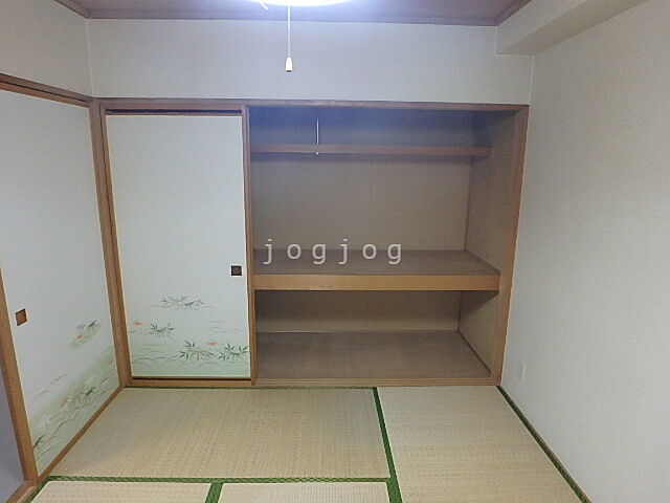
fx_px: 406
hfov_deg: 79.0
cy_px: 252
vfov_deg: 63.4
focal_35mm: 21
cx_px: 335
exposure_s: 1/30
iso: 640
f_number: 3.5
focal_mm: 3.7
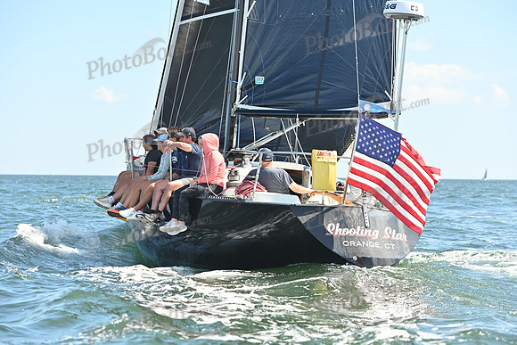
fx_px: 1580
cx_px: 258
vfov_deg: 12.5
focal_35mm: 110
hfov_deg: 18.6
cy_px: 172
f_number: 5
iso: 250
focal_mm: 110
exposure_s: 1/1250
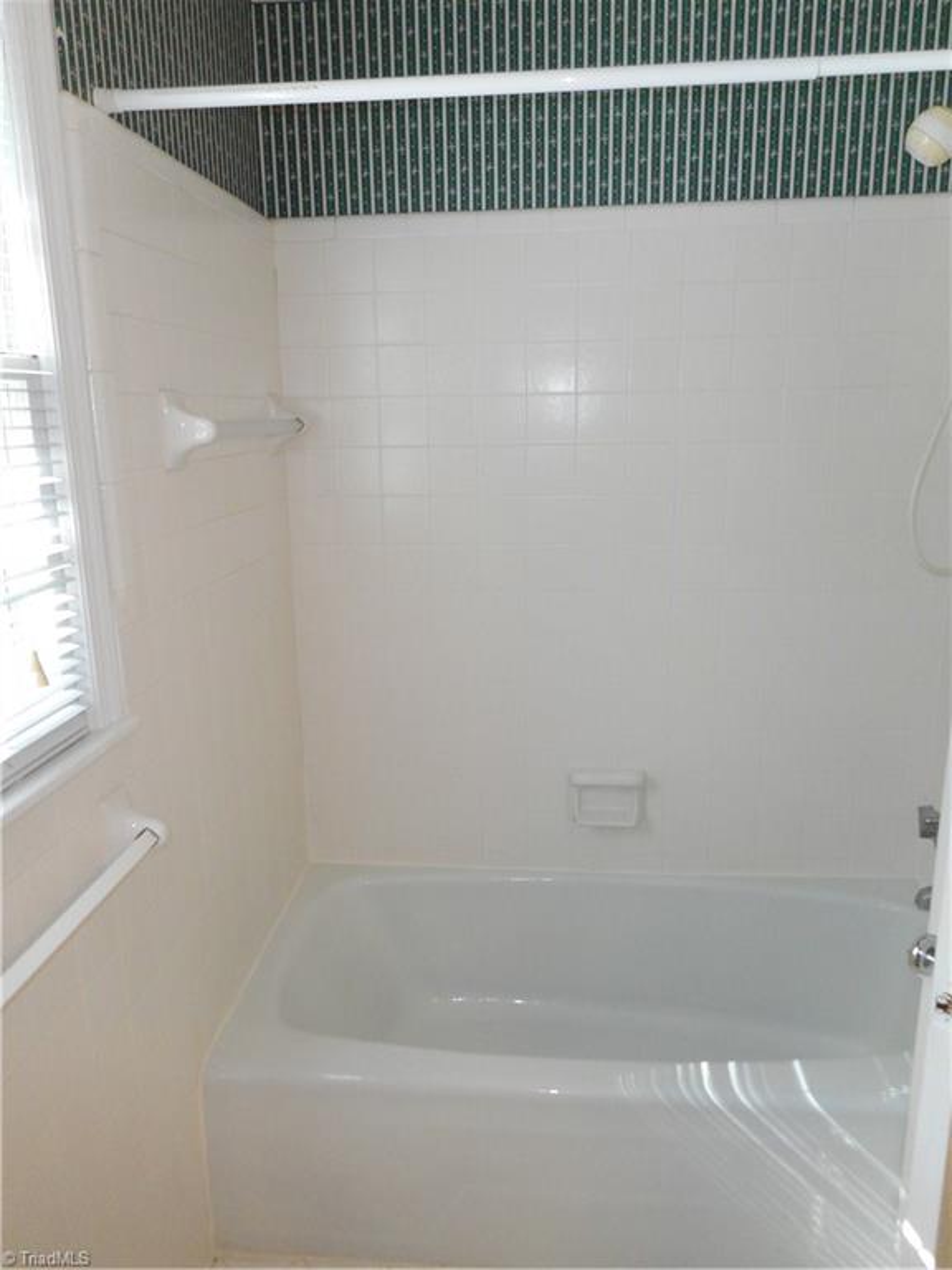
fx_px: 917
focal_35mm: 25
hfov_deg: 54.9
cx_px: 476
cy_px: 635
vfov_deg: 69.4
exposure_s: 1/30
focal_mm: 4.5
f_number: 3.7
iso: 220
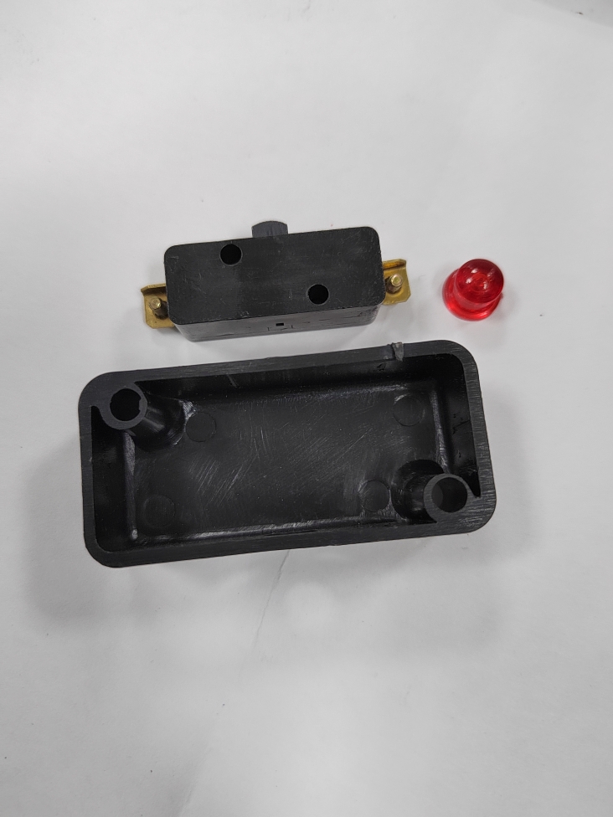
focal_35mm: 23
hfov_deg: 58.9
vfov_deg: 73.9
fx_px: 543
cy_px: 408
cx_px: 306
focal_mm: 5.52
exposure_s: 1/100
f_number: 1.9
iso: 1006
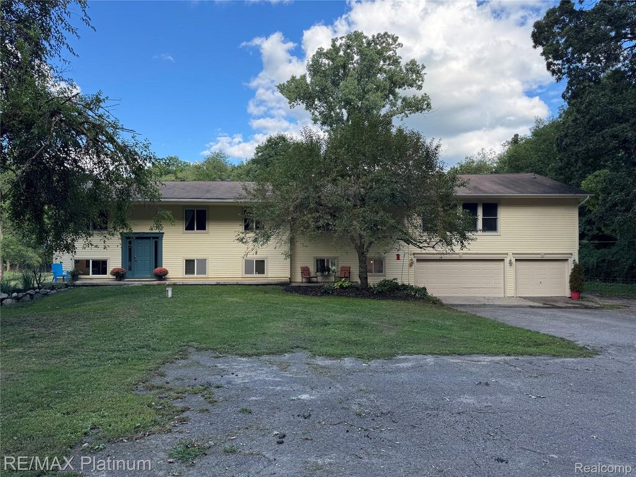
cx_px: 318
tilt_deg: +0.0
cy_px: 238
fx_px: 441
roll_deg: -0.4
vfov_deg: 56.8
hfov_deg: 71.6
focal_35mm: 24
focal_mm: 6.76
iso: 80
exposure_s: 1/1042
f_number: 1.78
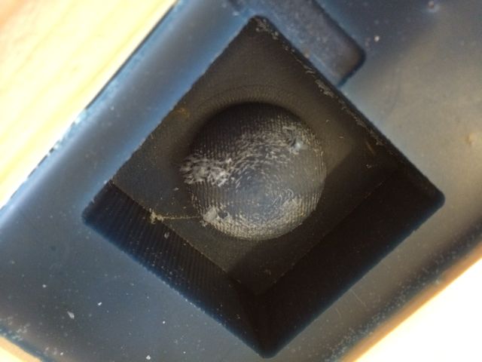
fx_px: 418
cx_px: 241
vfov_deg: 46.8
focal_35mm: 30
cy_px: 181
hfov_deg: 60.0
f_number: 2.2
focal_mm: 4.12
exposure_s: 1/24
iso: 320
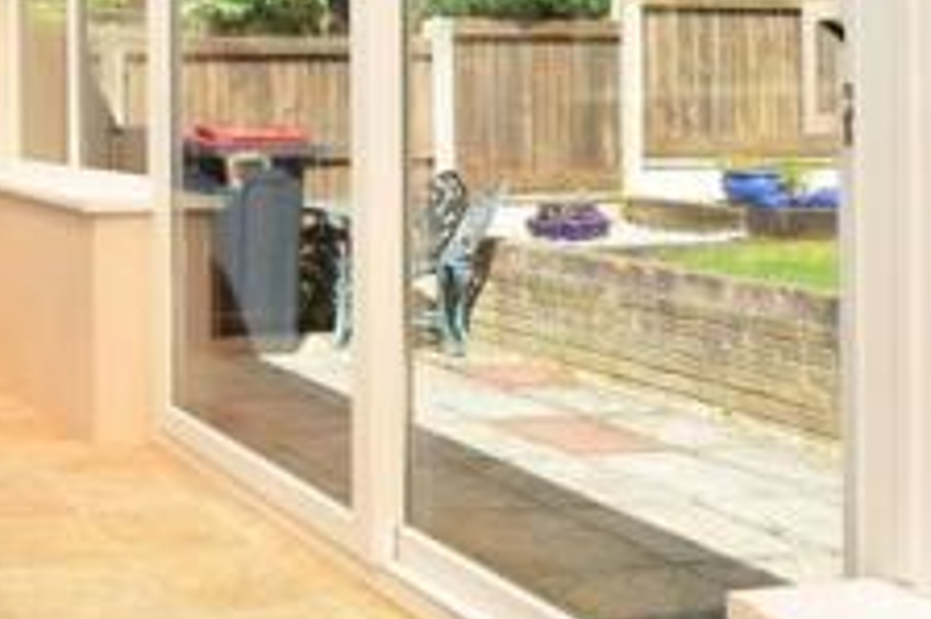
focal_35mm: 44
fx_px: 1137
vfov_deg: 29.1
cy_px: 52
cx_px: -100
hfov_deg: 37.2
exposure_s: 1/200
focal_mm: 10
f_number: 7.1
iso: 200
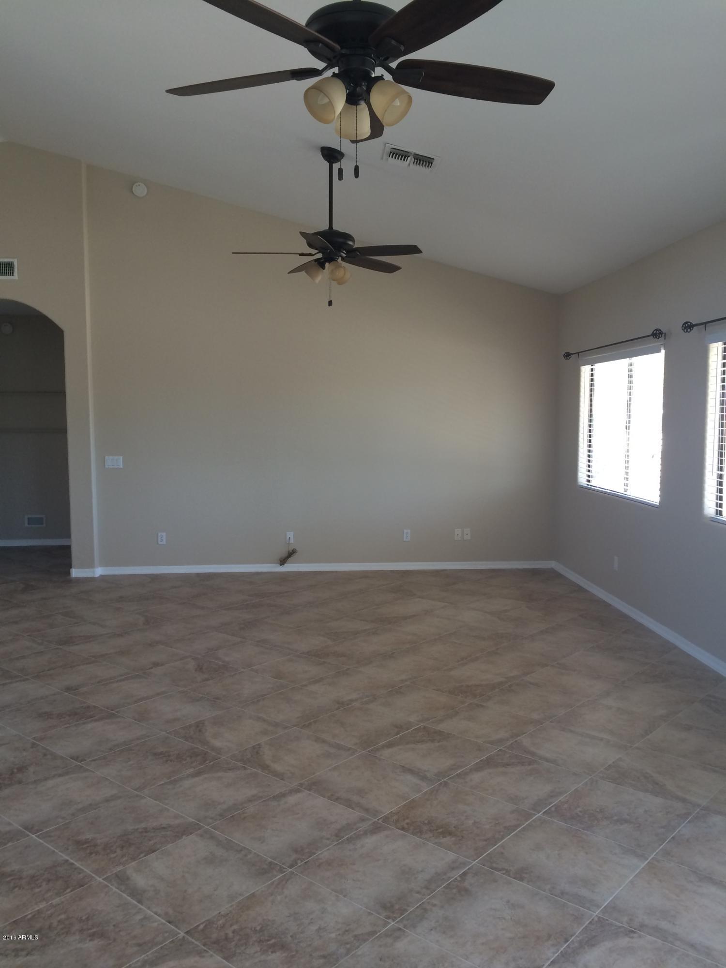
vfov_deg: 61.7
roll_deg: -0.6
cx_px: 363
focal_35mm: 29
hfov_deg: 48.2
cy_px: 484
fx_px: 811
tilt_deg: -8.2
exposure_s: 1/40
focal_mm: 4.15
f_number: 2.2
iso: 40
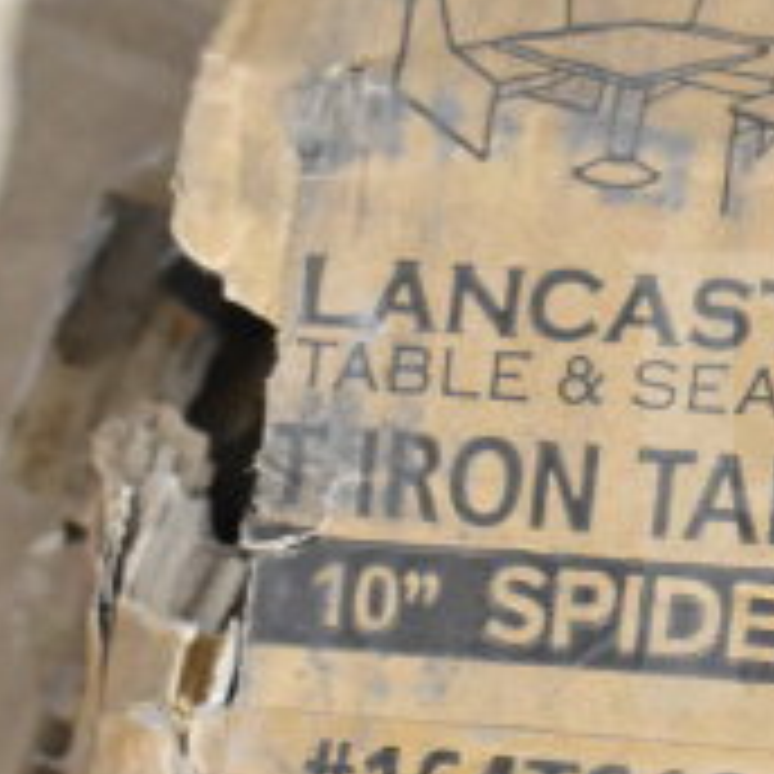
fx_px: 3668
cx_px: 1026
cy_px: 610
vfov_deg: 12.0
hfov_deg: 11.7
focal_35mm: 145
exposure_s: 1/125
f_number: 5.6
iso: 6400
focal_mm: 32
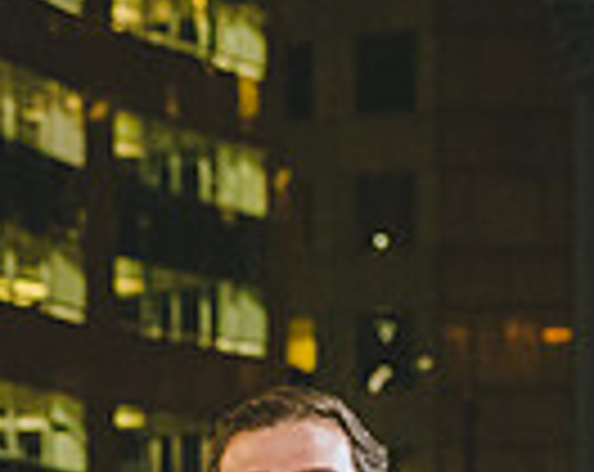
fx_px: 3631
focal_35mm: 207
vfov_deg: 7.3
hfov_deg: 8.9
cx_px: -518
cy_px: 766
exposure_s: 1/125
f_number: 4
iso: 6400
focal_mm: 50
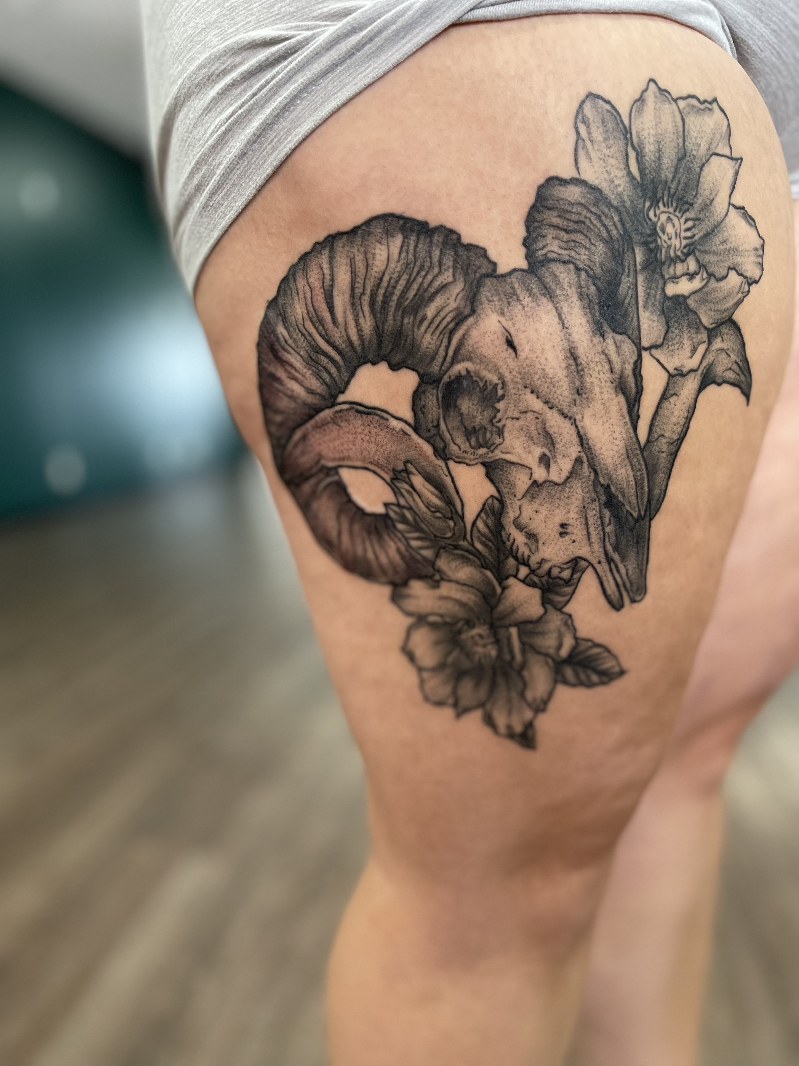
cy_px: 533
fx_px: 800
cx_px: 400
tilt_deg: -9.5
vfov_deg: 67.3
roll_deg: +4.5
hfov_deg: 53.1
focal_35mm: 26
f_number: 1.6
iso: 320
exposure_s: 1/60
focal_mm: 5.1
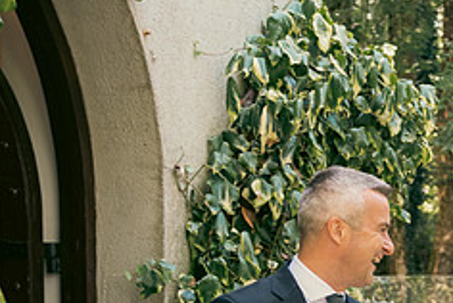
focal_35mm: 86
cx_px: 415
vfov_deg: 15.7
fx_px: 1083
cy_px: 296
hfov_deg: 23.0
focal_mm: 35
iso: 500
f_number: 3.5
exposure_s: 1/200
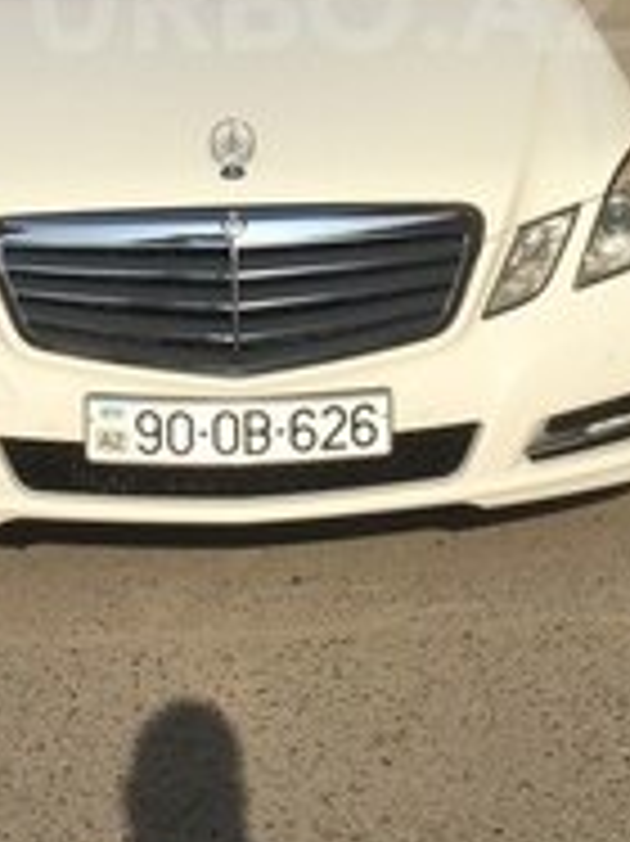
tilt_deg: -10.8
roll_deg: +0.7
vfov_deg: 24.2
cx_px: 292
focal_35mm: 77
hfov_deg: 19.1
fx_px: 1871
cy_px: 0
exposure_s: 1/4115
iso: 32
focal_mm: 4.15
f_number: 2.2
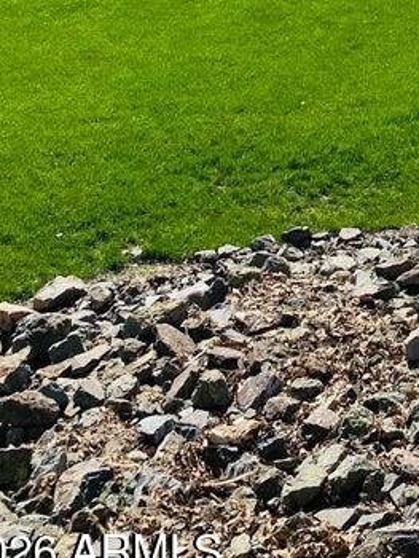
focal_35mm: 76
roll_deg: -0.9
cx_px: 561
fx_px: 1225
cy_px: -191
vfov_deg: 22.6
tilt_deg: -3.8
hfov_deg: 18.0
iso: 32
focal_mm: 4.25
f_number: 1.8
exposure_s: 1/3731
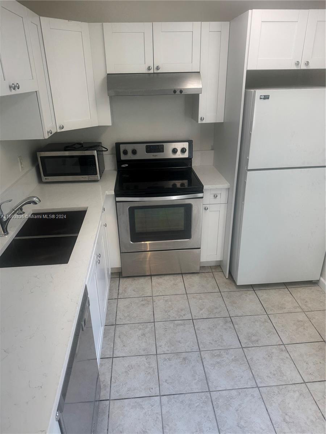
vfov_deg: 71.6
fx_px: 301
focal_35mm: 24
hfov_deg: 56.8
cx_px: 163
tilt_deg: -25.2
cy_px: 217
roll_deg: +2.1
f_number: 1.78
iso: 50
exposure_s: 1/132
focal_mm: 6.76
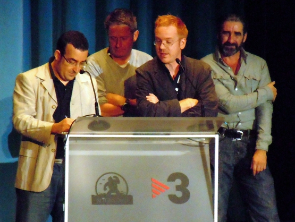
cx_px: 148
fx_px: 2560
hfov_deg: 6.6
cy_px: 111
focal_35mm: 300
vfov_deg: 5.0
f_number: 5.6
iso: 1000
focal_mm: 54
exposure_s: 1/100
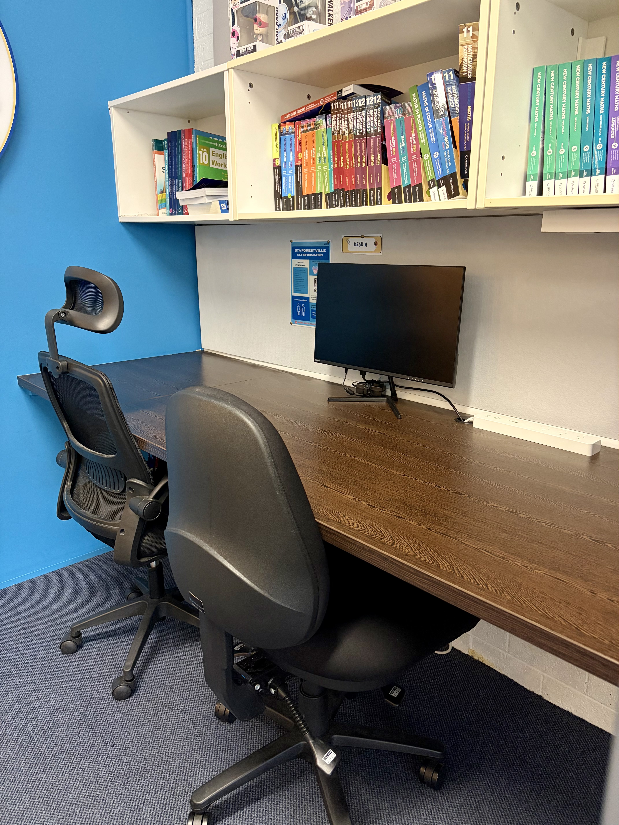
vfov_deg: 67.3
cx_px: 310
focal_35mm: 26
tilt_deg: -14.1
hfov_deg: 53.1
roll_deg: -0.3
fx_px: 620
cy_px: 412
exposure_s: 1/50
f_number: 1.6
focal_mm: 5.96
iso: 320
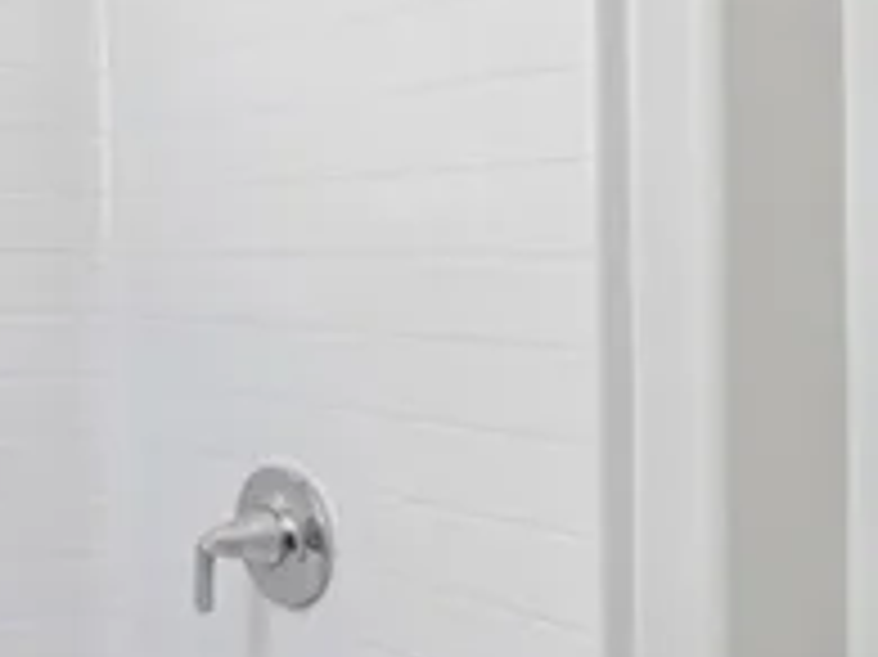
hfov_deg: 30.2
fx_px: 1369
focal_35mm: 54
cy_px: 274
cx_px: -178
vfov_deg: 27.0
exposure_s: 1/30
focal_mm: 13
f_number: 7.1
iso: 320
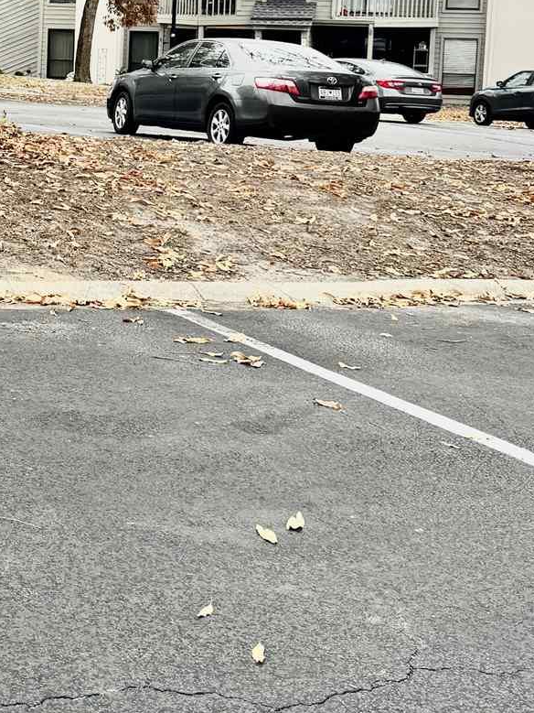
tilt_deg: -5.7
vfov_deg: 26.9
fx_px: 1461
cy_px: 136
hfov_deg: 19.3
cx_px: -135
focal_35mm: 71
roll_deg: -1.8
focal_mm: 6.76
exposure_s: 1/142
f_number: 1.78
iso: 64
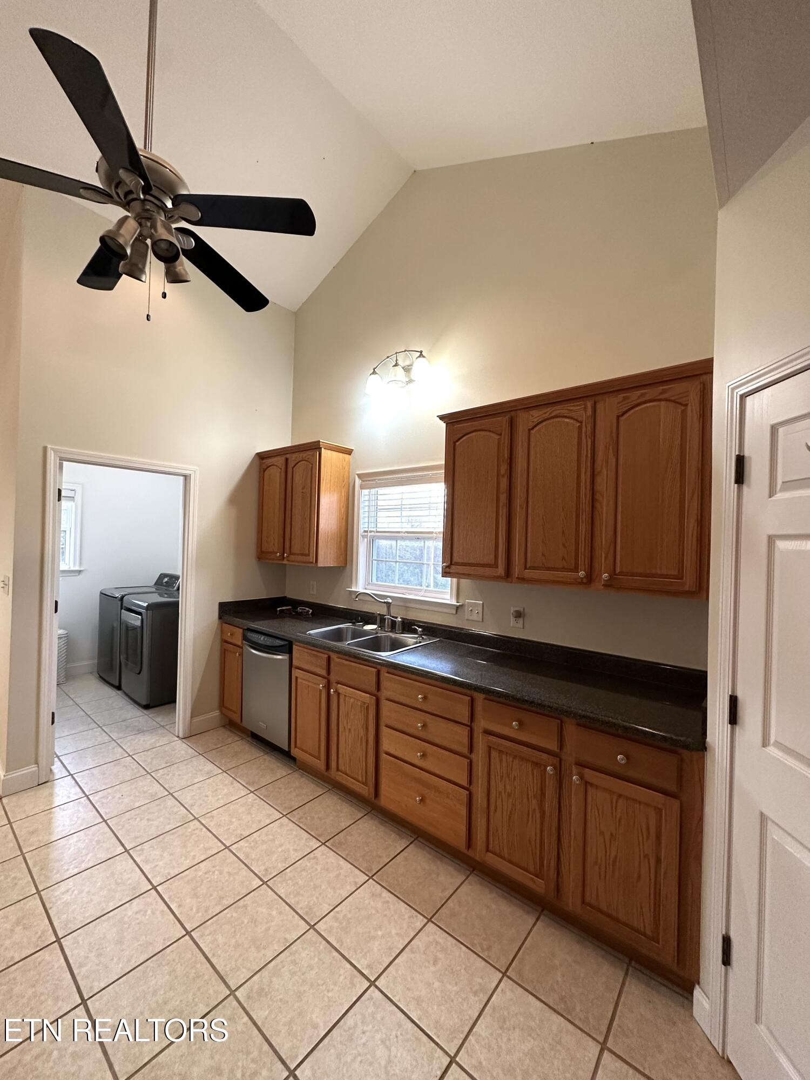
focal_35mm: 14
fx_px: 437
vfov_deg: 102.1
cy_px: 540
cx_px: 405
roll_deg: -2.5
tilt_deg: +1.1
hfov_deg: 85.7
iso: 200
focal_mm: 2.22
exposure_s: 1/120
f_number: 2.2
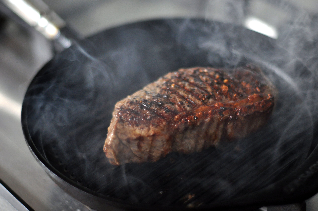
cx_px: 159
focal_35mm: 75
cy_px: 106
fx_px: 662
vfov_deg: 18.1
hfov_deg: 27.0
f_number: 1.4
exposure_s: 1/200
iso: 1000
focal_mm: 50
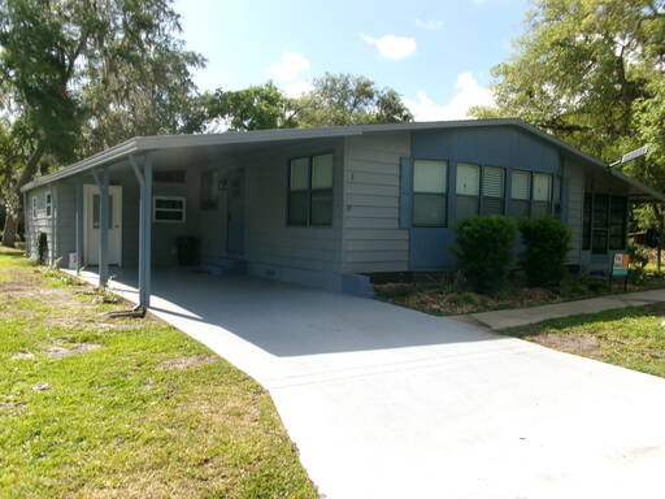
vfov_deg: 49.7
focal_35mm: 28
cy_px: 250
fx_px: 538
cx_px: 332
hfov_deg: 63.4
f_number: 10.8
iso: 100
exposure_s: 1/70
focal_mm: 5.1
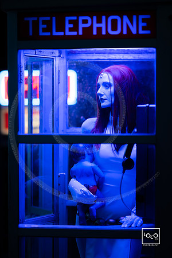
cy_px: 129
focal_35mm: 85
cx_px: 86
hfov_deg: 16.1
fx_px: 609
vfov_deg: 23.9
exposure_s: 1/250
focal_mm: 85
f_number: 1.3
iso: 200
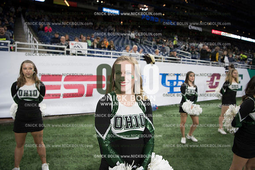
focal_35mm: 24
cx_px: 128
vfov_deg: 53.2
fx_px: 170
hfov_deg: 73.7
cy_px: 85
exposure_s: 1/800
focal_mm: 24
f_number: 2.8
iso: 1250
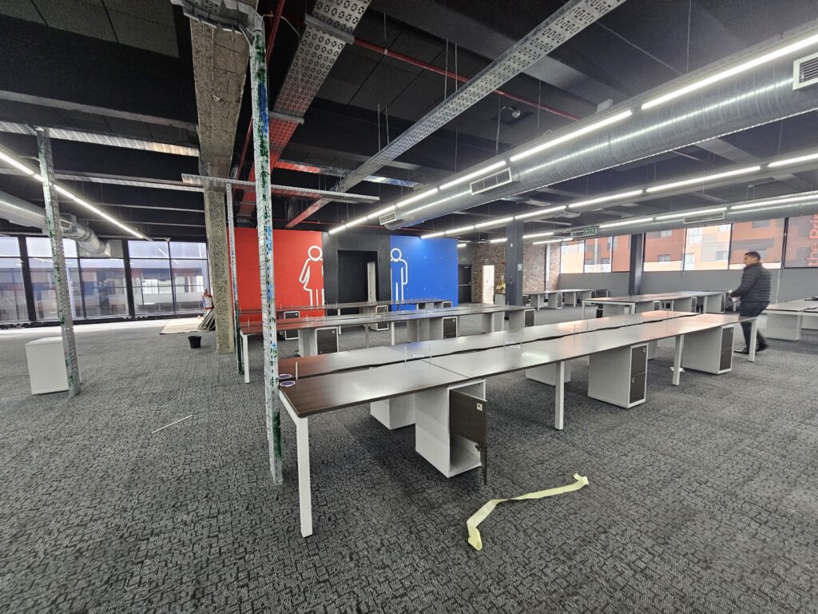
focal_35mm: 13
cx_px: 409
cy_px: 307
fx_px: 307
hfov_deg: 106.2
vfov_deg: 89.9
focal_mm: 2.2
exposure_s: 1/71
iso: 320
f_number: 2.2
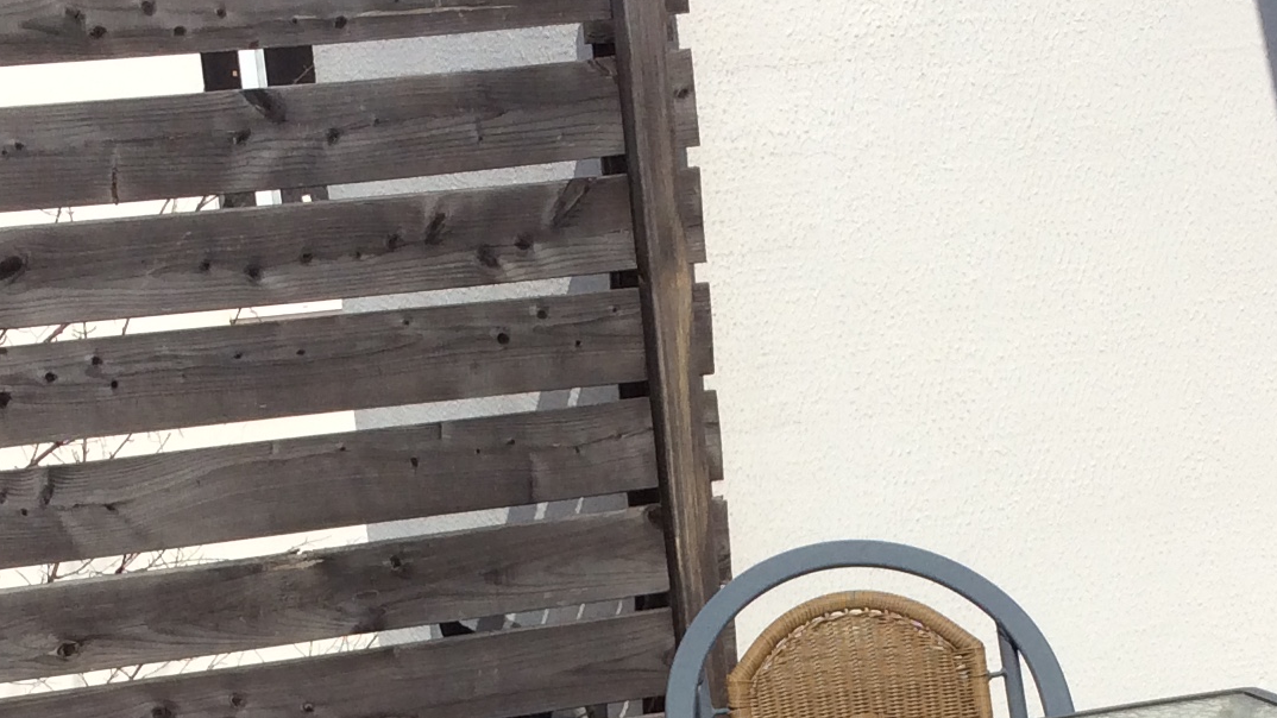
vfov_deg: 13.9
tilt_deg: -18.3
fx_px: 2844
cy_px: 888
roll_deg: +4.4
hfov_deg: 25.3
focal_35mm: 84
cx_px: 693
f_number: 2.4
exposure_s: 1/3012
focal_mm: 3.3
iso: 32
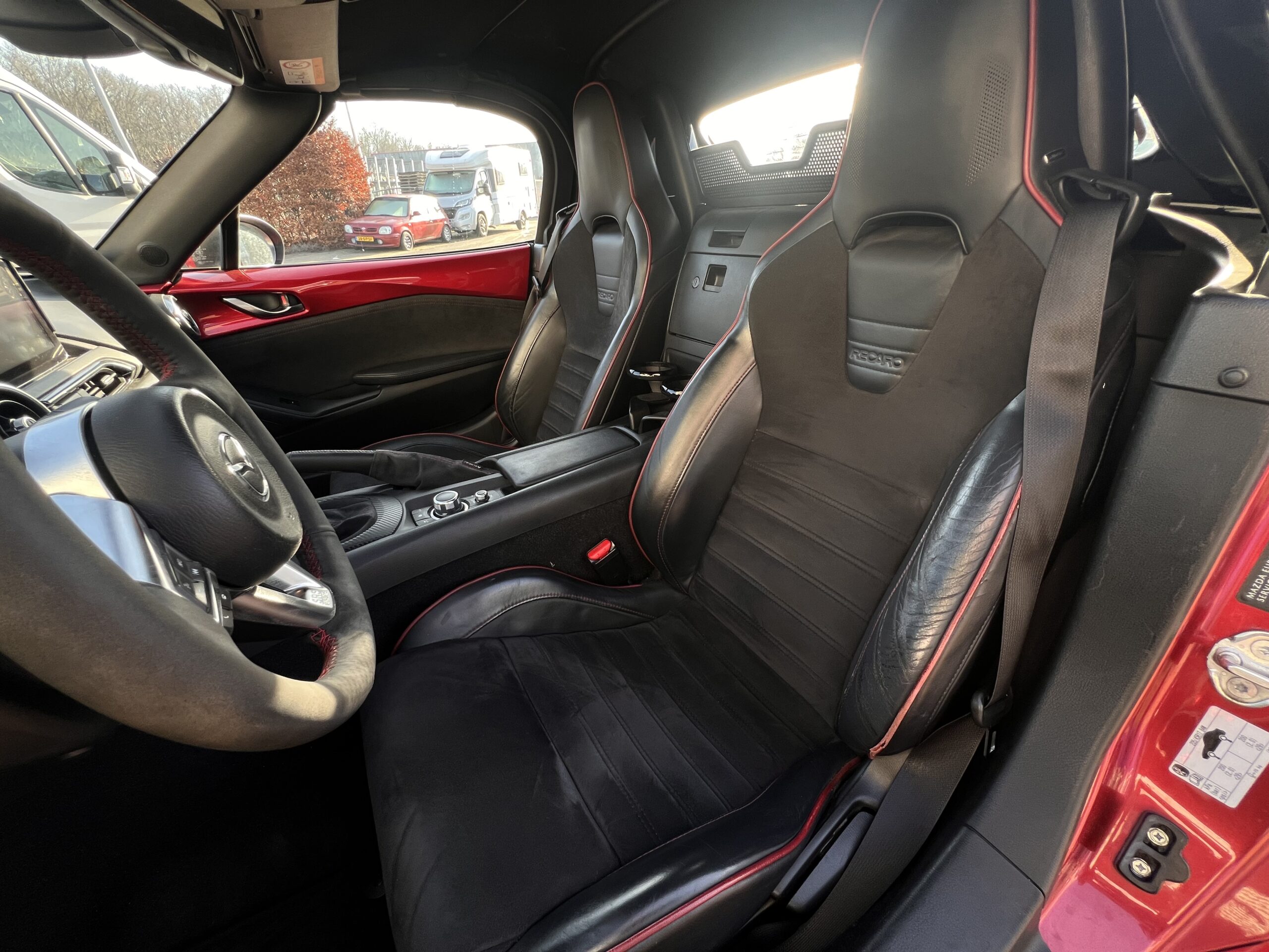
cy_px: 476
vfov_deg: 89.9
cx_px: 634
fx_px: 477
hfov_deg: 106.2
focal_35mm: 13
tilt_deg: -29.7
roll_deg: +3.7
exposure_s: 1/99
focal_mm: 1.57
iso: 80
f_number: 1.8
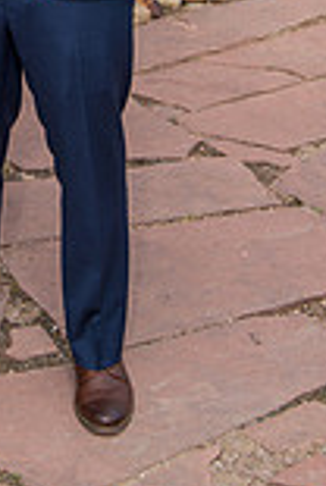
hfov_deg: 12.3
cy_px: -166
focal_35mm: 110
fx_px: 1487
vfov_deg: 17.3
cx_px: -31
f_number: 5
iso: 100
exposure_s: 1/320
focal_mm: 38
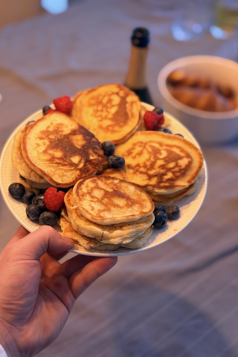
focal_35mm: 50
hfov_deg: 27.0
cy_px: 179
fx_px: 496
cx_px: 107
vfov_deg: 39.6
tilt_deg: -46.3
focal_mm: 6.76
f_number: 1.78
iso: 200
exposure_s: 1/50
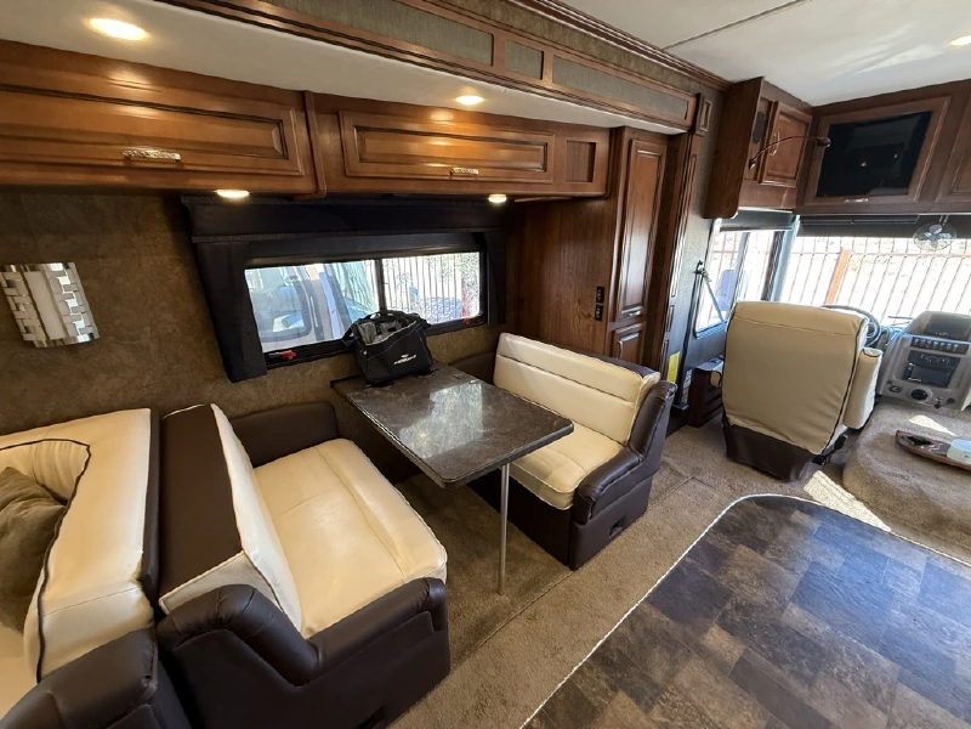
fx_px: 393
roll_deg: -0.1
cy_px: 364
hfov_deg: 102.1
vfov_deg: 85.7
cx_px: 486
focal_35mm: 14
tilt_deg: -20.5
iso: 250
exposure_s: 1/61
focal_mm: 2.22
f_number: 2.2
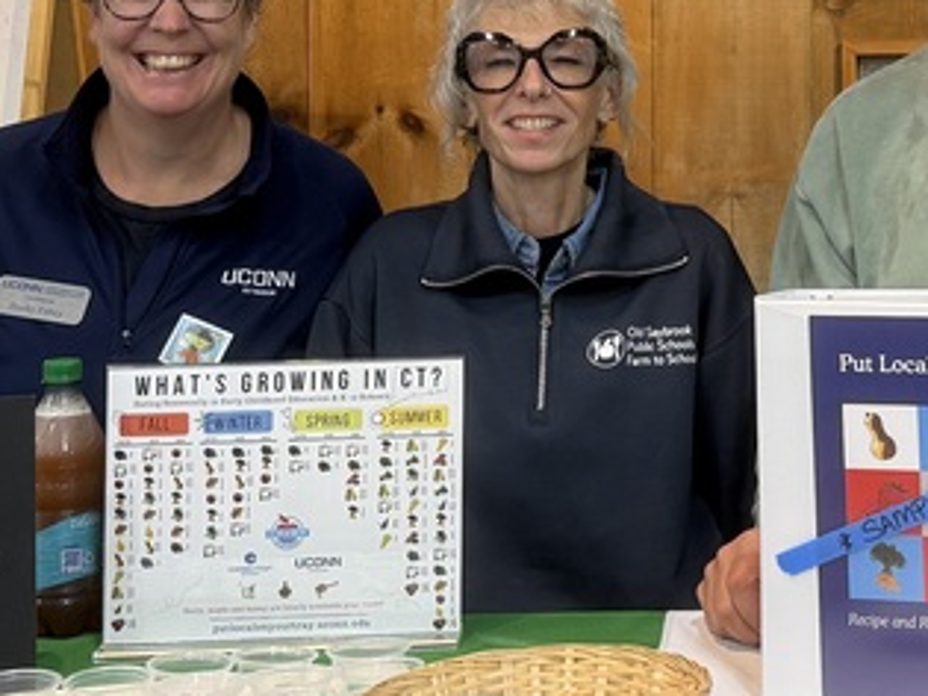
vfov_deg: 18.4
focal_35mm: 78
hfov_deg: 24.3
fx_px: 2090
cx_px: 837
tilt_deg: -0.3
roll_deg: +0.7
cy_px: 9
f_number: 1.78
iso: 125
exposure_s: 1/120
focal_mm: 6.76
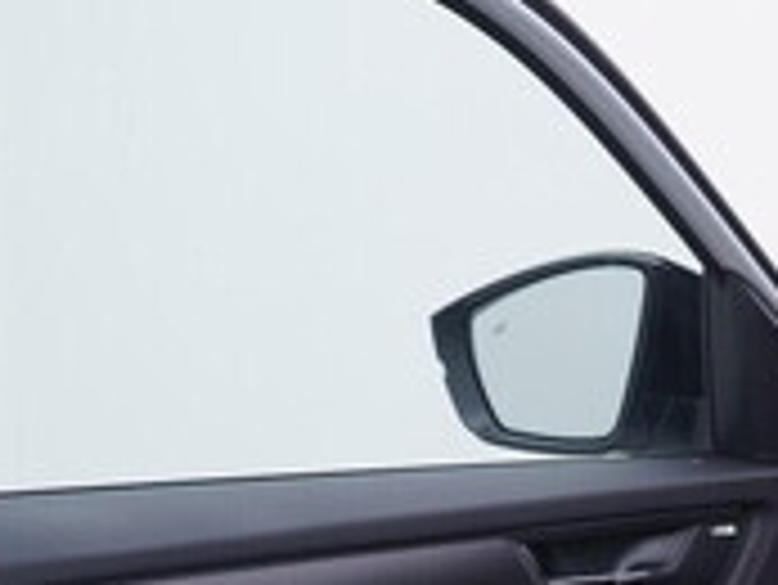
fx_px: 2474
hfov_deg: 17.4
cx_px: 814
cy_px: 673
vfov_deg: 13.2
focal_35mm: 110
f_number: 3.5
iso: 125
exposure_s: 1/60
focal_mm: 24
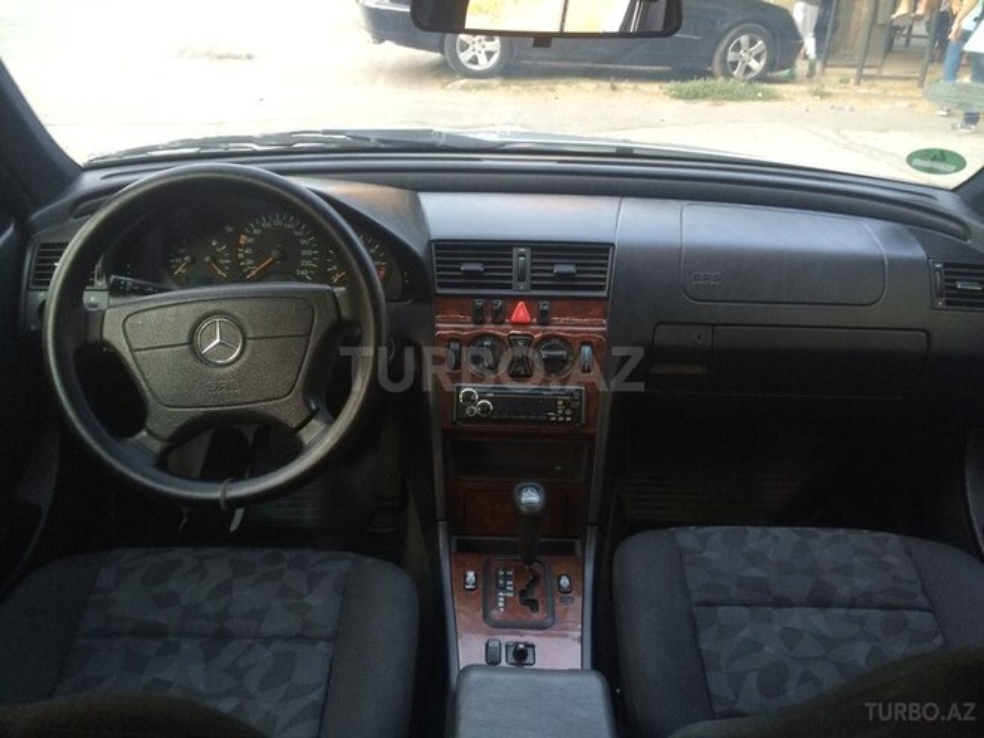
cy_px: 369
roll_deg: -3.4
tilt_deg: -27.6
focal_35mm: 29
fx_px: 824
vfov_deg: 48.2
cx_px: 492
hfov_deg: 61.7
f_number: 2.2
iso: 125
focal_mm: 4.15
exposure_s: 1/33
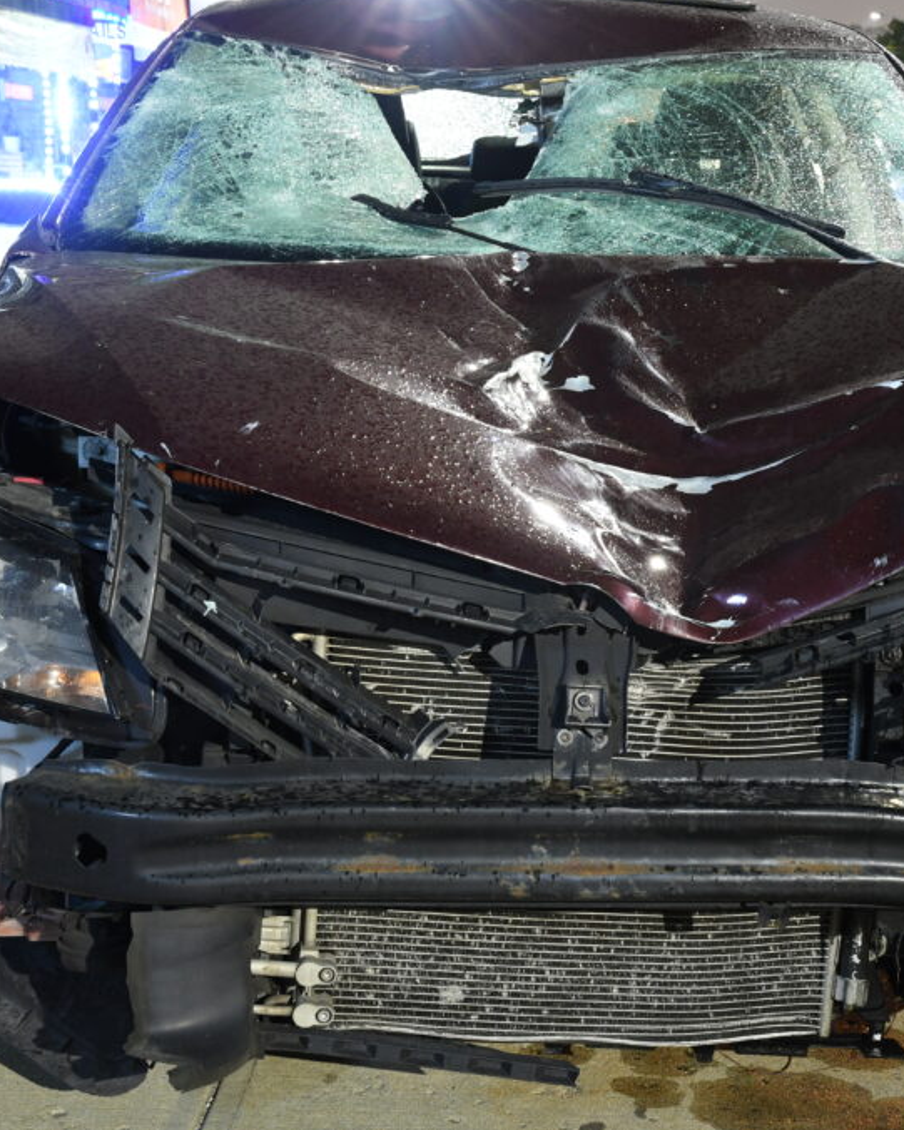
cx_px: 580
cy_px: 562
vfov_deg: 29.6
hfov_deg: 23.8
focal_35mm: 64
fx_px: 2140
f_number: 8
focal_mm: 30
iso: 800
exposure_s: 5
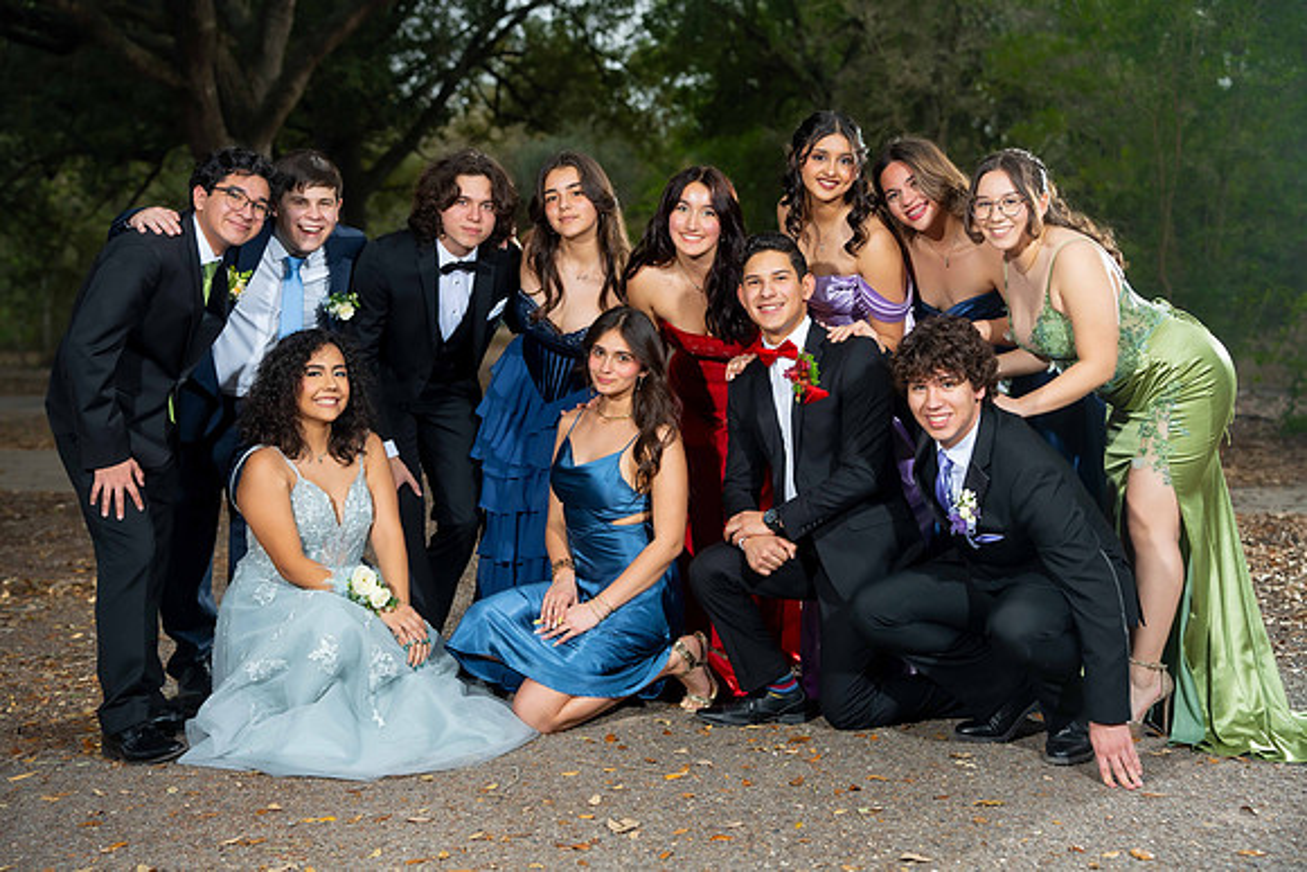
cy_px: 436
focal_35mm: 52
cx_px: 654
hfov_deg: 38.2
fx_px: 1888
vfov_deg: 26.0
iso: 250
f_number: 3.2
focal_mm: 52
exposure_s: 1/200
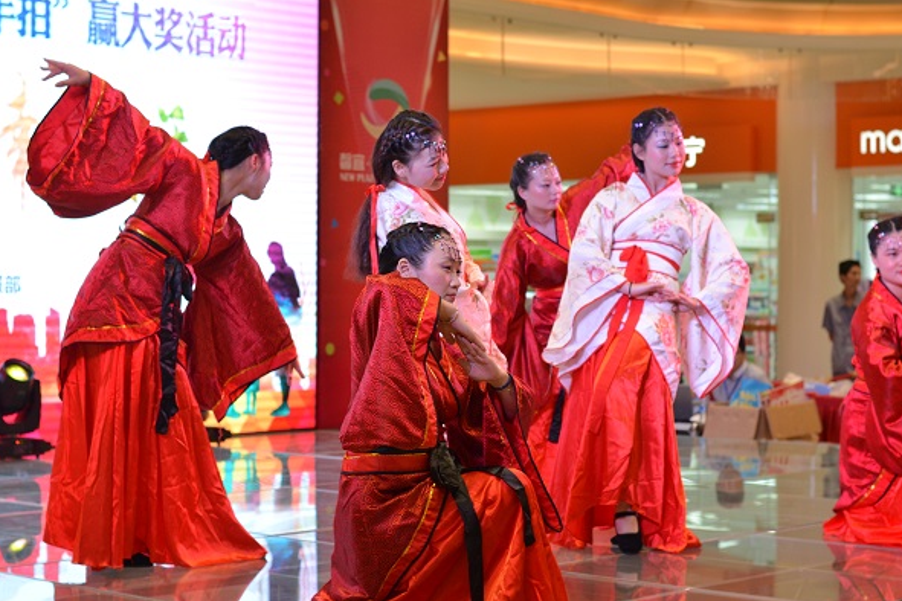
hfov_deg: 26.7
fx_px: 1904
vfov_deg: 17.9
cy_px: 301
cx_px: 455
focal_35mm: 76
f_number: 4
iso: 800
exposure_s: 1/160
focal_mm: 50
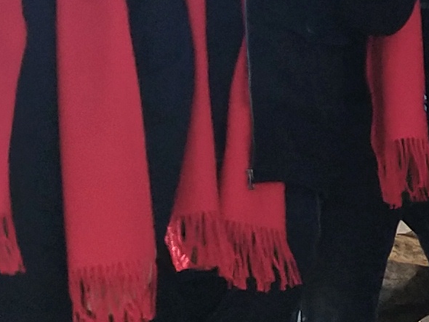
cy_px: 151
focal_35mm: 205
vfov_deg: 7.3
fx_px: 2542
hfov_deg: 8.8
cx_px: 995
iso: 100
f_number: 1.8
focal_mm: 3.95
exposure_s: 1/2525
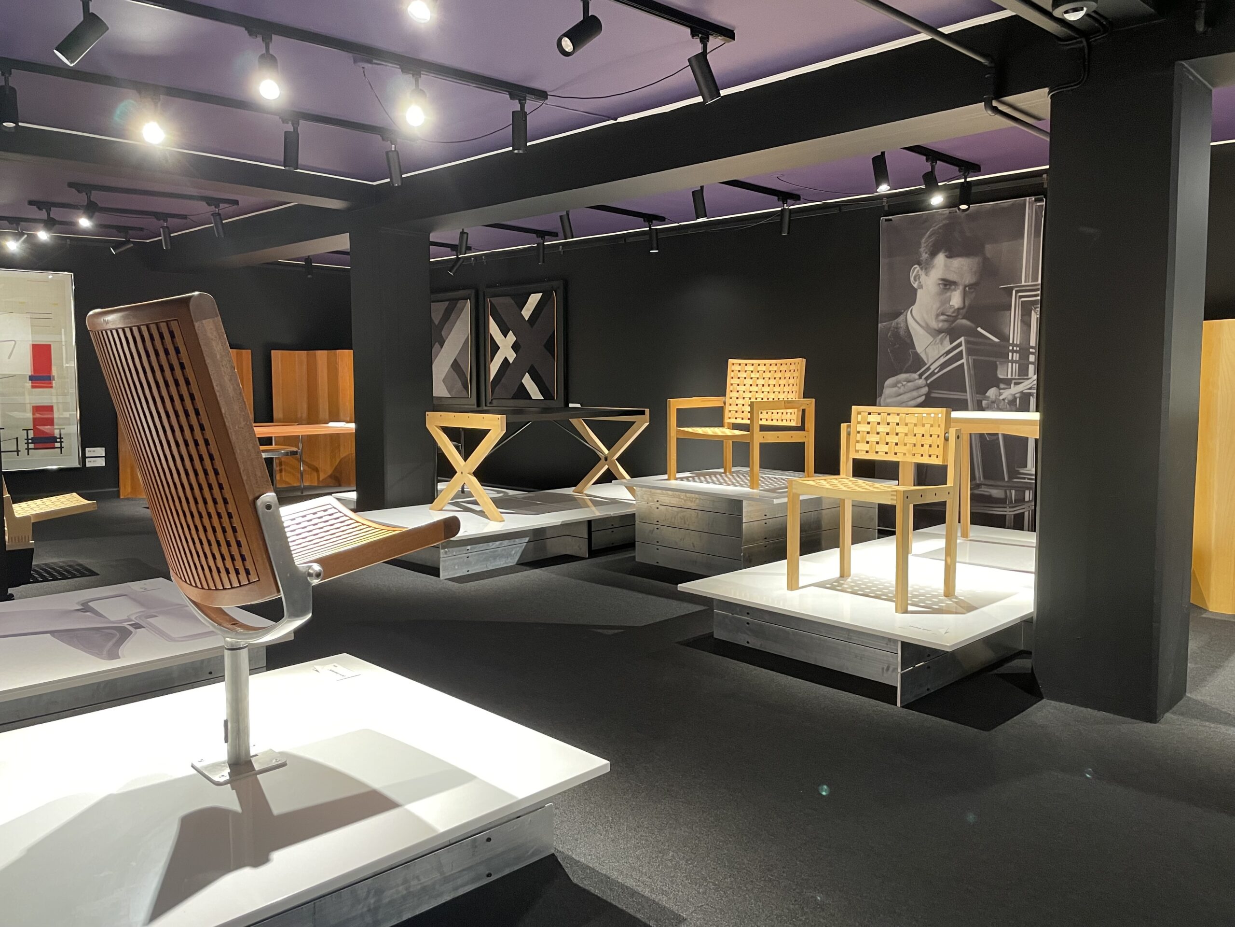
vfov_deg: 53.1
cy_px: 464
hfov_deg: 67.3
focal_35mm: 26
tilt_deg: -4.6
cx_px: 618
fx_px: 928
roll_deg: -0.3
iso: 250
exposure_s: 1/50
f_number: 1.6
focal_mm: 4.2
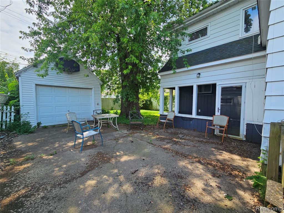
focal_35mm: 13
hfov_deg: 106.2
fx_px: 107
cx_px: 142
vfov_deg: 89.9
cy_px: 106
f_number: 2.2
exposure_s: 1/391
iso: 50
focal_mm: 2.2
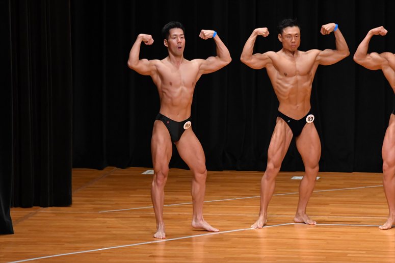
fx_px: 2797
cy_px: 132
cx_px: 198
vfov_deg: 5.4
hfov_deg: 8.1
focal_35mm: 255
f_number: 5.6
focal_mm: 170
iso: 4000
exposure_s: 1/400
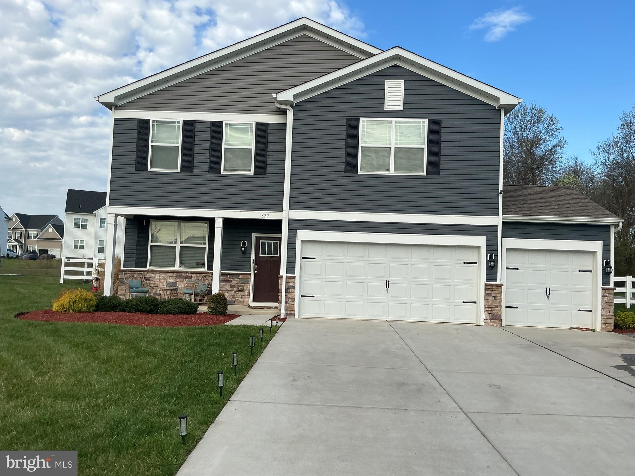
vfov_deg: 48.2
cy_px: 238
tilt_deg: +6.0
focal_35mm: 29
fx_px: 532
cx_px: 318
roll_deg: -3.2
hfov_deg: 61.7
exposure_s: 1/1412
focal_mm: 3
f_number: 1.8
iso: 25
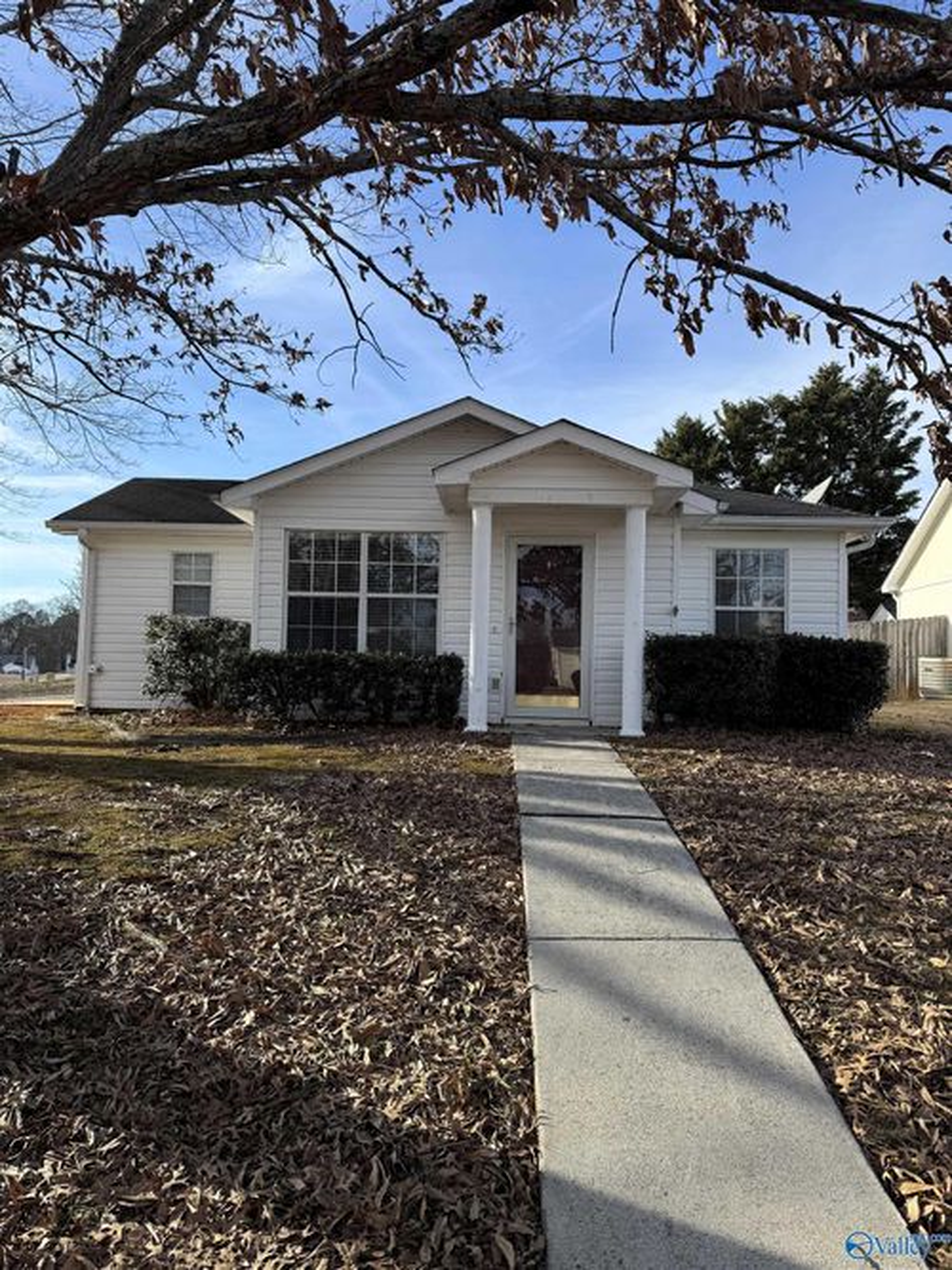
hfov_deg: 56.8
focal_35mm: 24
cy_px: 635
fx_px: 880
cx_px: 476
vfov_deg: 71.6
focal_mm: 6.76
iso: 80
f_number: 1.78
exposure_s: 1/2710
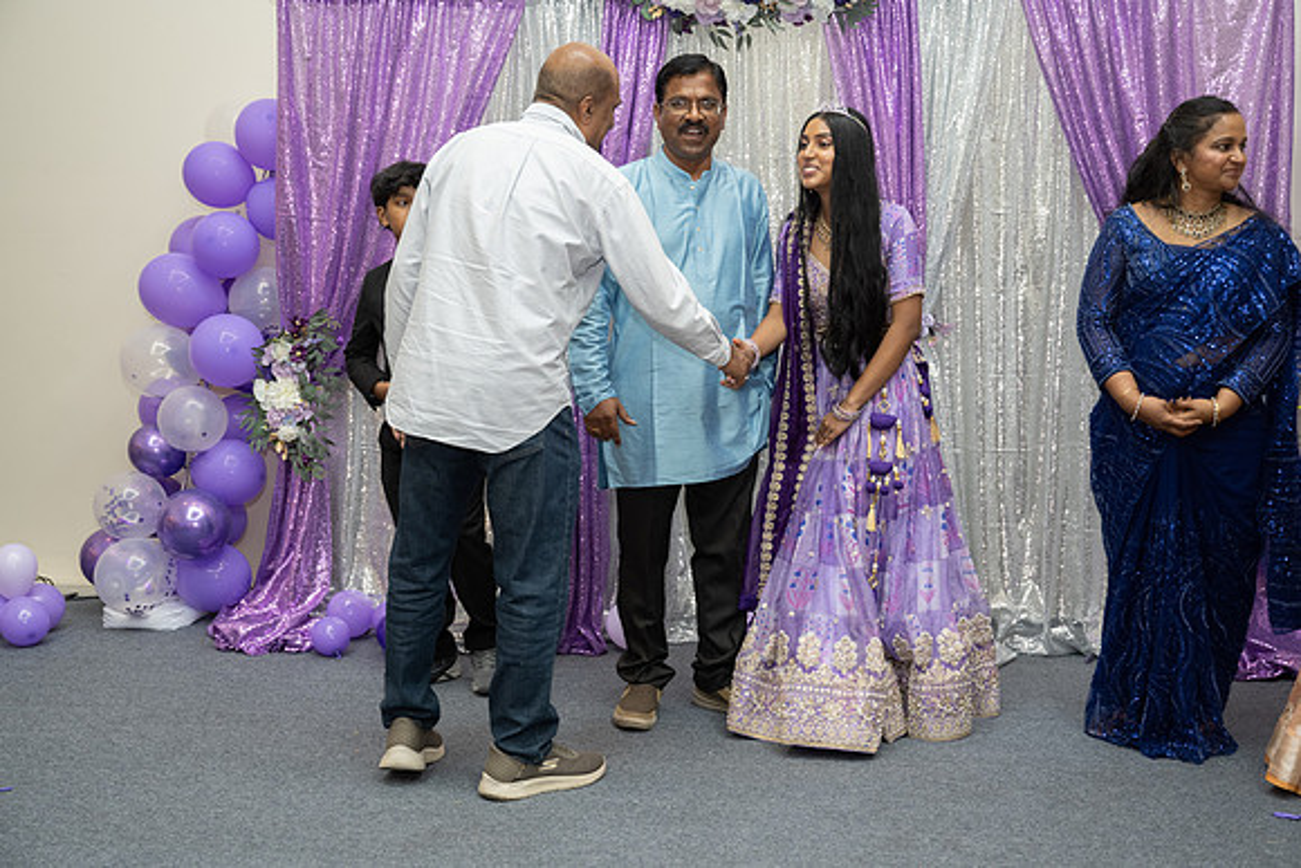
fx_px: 1376
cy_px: 434
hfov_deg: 50.6
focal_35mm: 38
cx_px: 650
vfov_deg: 35.0
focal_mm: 38
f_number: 3.5
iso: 1000
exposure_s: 1/160
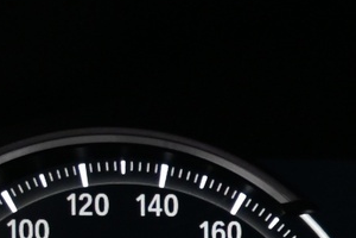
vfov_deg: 7.6
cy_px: 434
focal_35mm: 174
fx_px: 1724
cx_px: 530
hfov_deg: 11.3
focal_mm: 21.5
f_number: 4
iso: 1000
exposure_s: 1/30
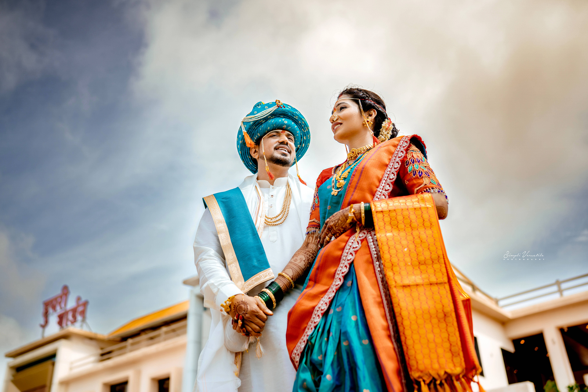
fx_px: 572
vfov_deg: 37.9
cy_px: 196
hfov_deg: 54.4
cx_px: 294
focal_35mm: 35
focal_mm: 35
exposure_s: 1/1600
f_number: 2
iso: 100
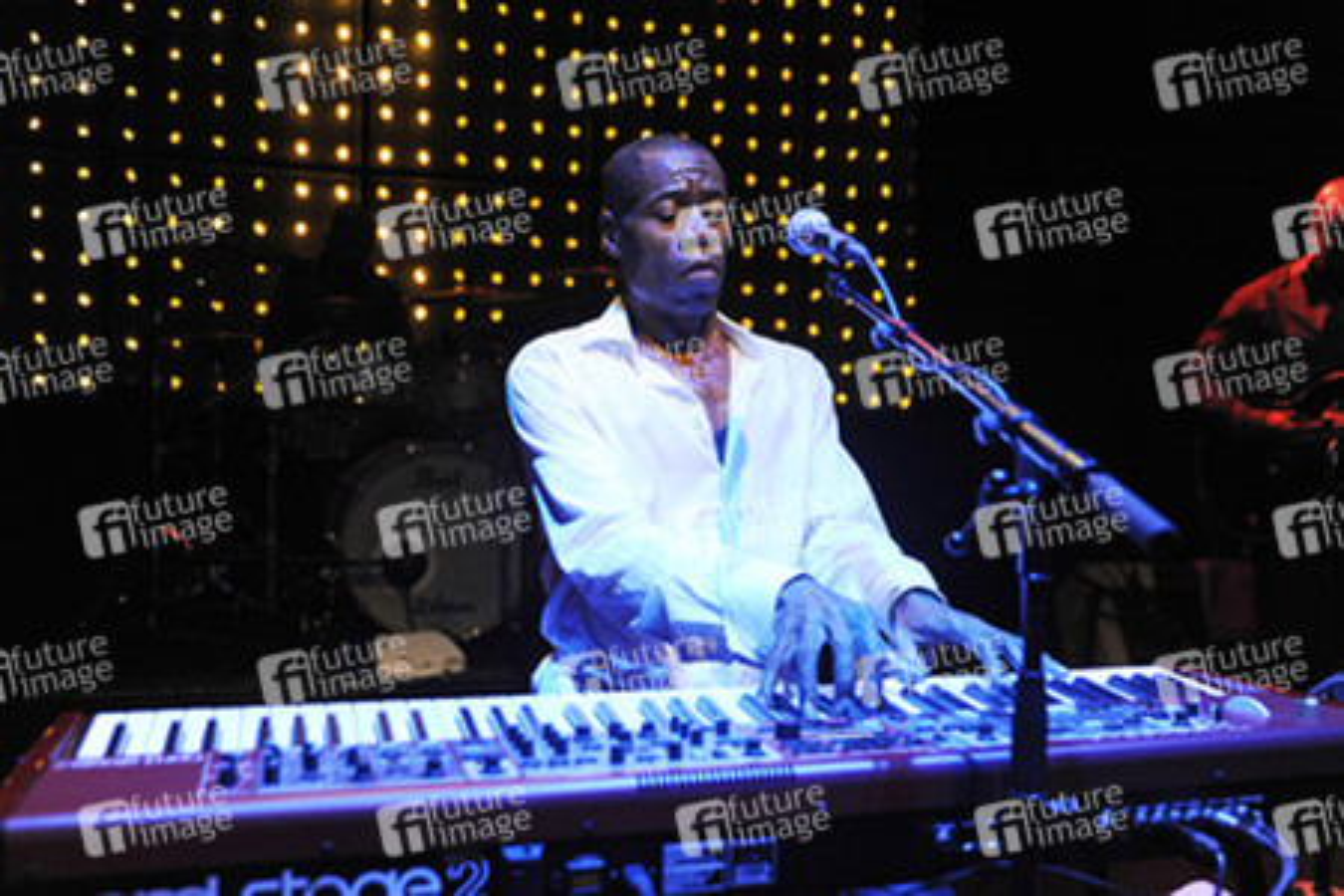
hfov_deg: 54.4
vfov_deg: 37.9
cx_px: 672
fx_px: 1307
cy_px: 448
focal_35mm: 35
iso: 1600
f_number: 2.8
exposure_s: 1/160
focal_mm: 35
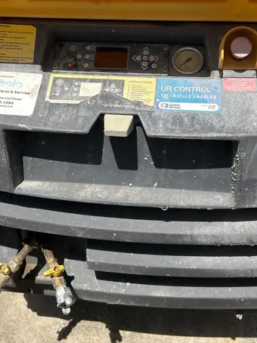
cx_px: 137
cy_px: 111
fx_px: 416
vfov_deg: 44.1
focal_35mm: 42
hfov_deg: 34.3
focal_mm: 5.7
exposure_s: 1/6579
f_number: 1.5
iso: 50
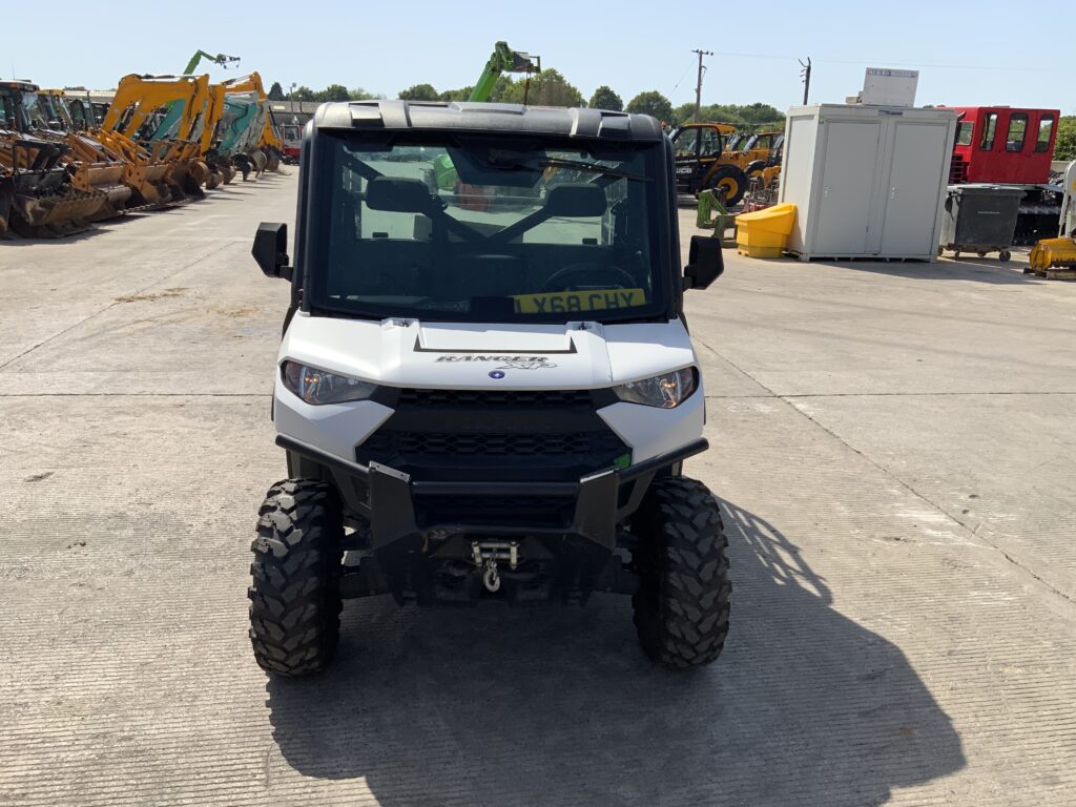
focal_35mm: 29
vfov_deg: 48.2
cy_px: 404
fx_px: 901
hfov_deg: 61.7
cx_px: 538
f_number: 1.8
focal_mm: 3
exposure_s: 1/2141
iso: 16
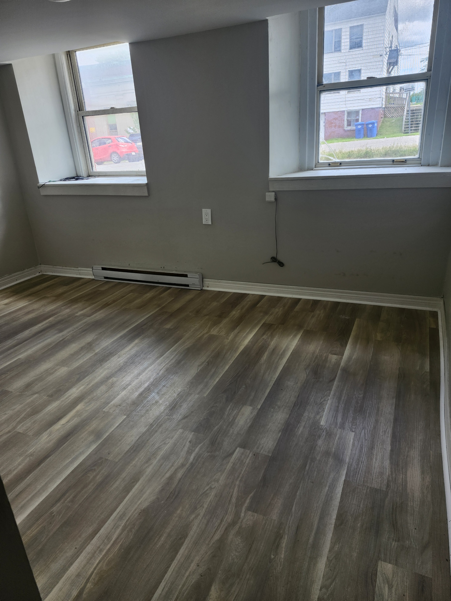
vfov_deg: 73.9
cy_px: 300
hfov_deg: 58.9
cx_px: 226
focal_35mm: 23
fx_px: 400
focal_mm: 5.54
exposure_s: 1/182
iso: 64
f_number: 1.8
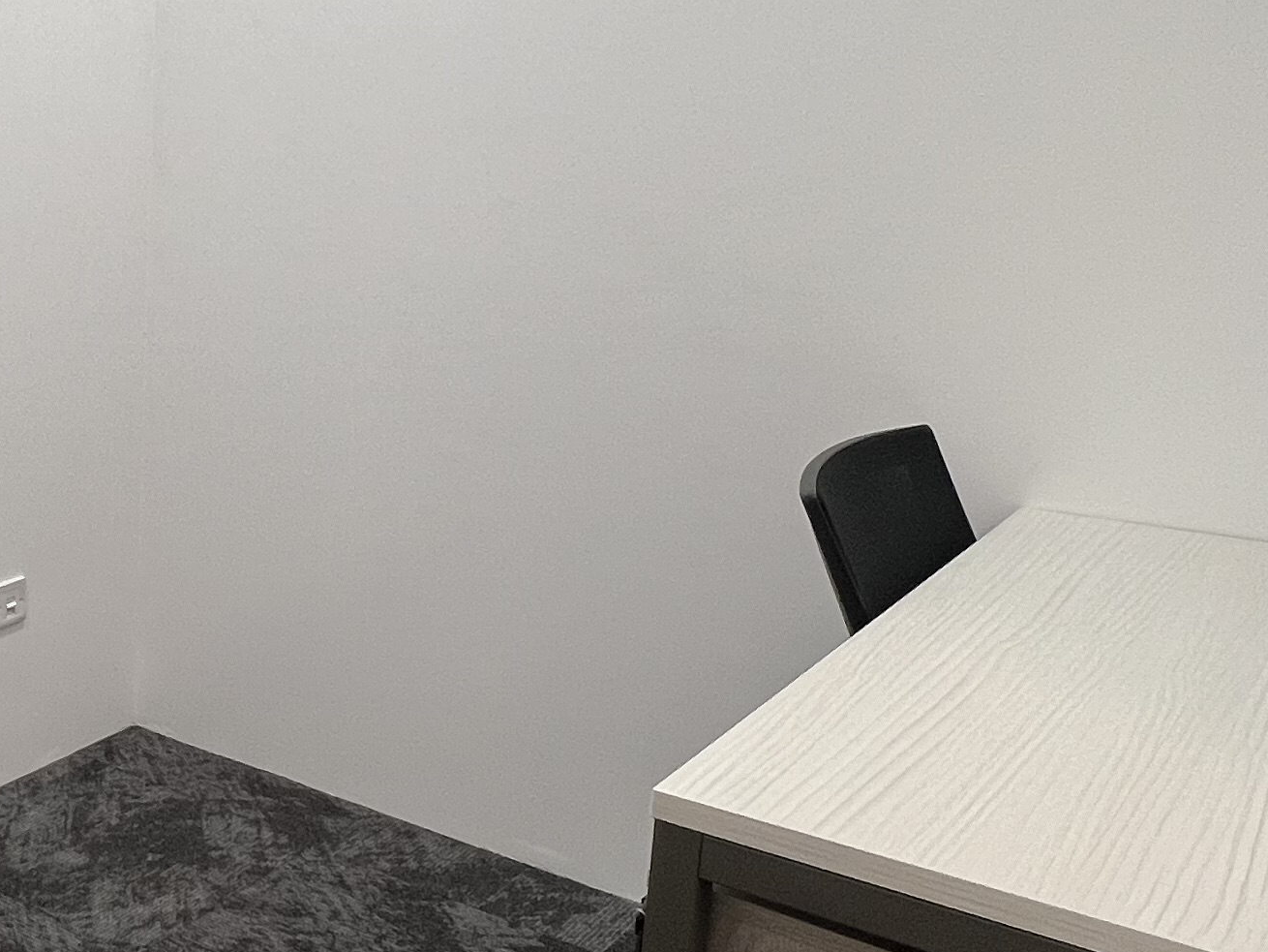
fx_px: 1465
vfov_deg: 36.0
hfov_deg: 39.9
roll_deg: +0.6
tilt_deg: -14.4
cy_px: 494
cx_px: -56
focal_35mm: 40
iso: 125
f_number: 1.8
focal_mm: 1.57
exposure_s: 1/100
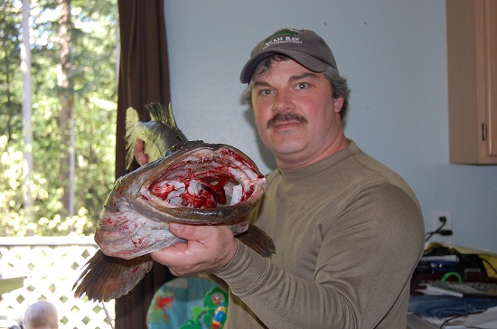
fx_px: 723
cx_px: 248
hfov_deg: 37.9
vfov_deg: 25.6
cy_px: 164
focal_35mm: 52
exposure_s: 1/60
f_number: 4.8
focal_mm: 35
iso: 400
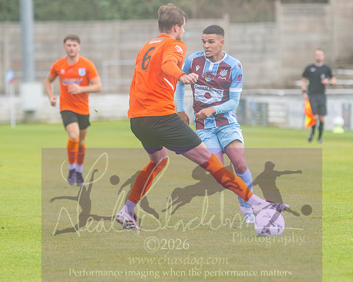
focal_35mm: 338
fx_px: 3527
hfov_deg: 5.7
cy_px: 127
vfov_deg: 4.6
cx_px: 223
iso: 500
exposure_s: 1/1250
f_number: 2.8
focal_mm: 195
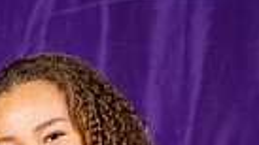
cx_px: 2
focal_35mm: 179
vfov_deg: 6.3
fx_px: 1229
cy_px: 403
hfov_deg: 11.9
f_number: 5.6
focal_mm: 52
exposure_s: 1/125
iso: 100
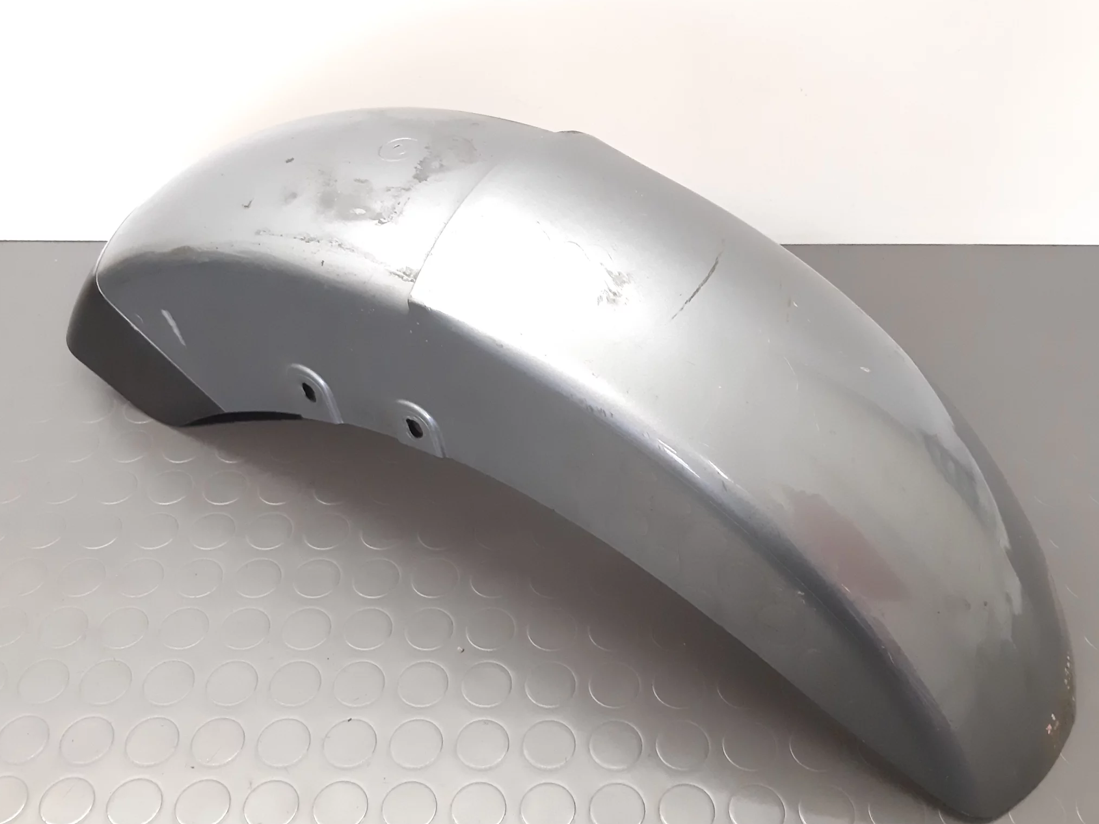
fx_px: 1080
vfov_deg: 41.8
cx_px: 554
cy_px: 382
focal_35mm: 34
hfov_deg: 54.0
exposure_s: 1/33
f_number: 1.7
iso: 400
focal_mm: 3.93
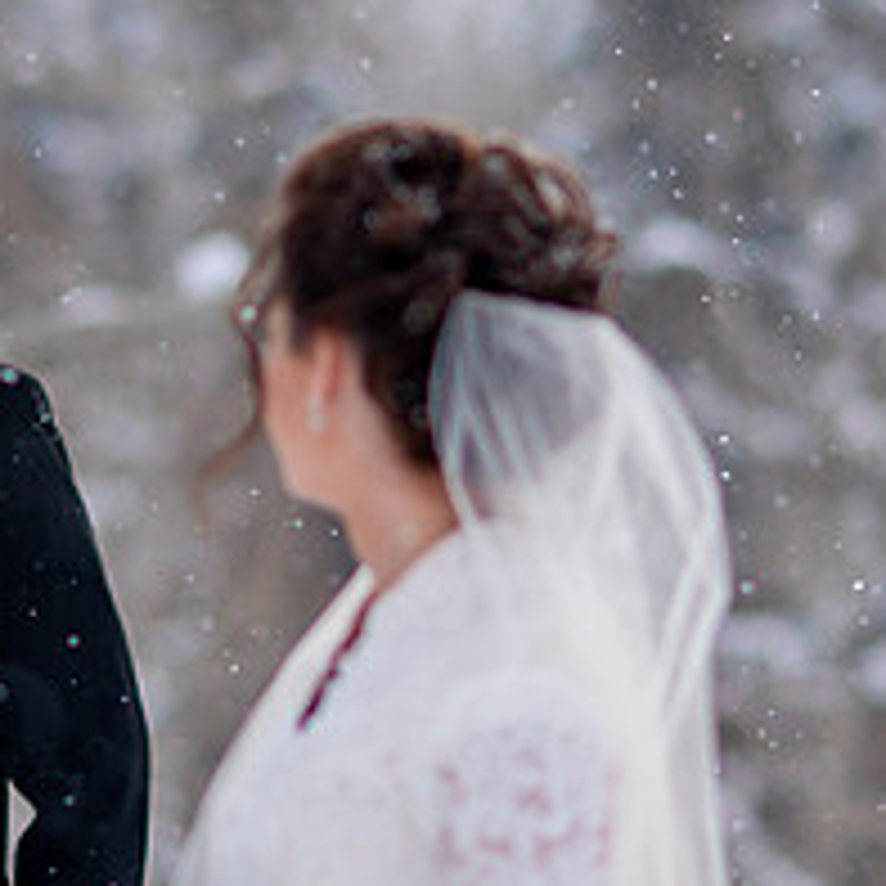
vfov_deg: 5.5
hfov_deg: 5.4
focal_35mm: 321
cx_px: 26
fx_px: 9295
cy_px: 443
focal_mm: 105
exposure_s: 1/2500
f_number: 2
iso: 125
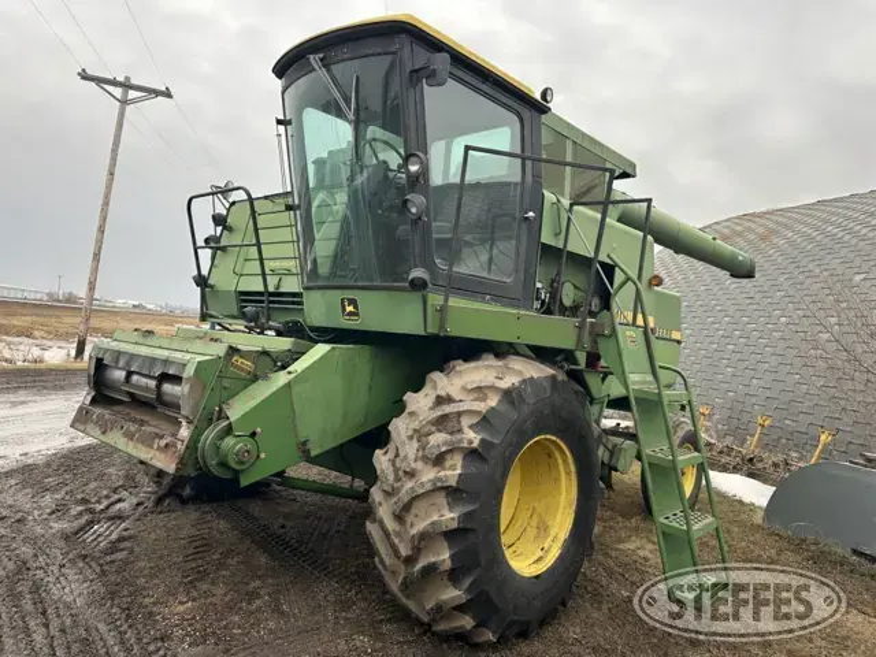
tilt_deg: -1.5
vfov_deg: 56.8
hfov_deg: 71.6
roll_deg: -6.9
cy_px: 328
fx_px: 607
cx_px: 438
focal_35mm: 24
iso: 64
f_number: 1.78
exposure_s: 1/121
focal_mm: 6.86
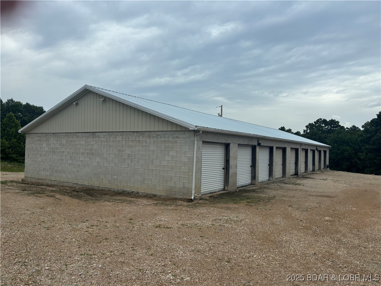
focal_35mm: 26
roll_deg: -1.9
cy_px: 143
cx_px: 190
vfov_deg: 53.1
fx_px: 286
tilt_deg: -0.2
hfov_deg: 67.3
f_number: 1.6
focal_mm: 5.96
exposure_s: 1/2062
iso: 50
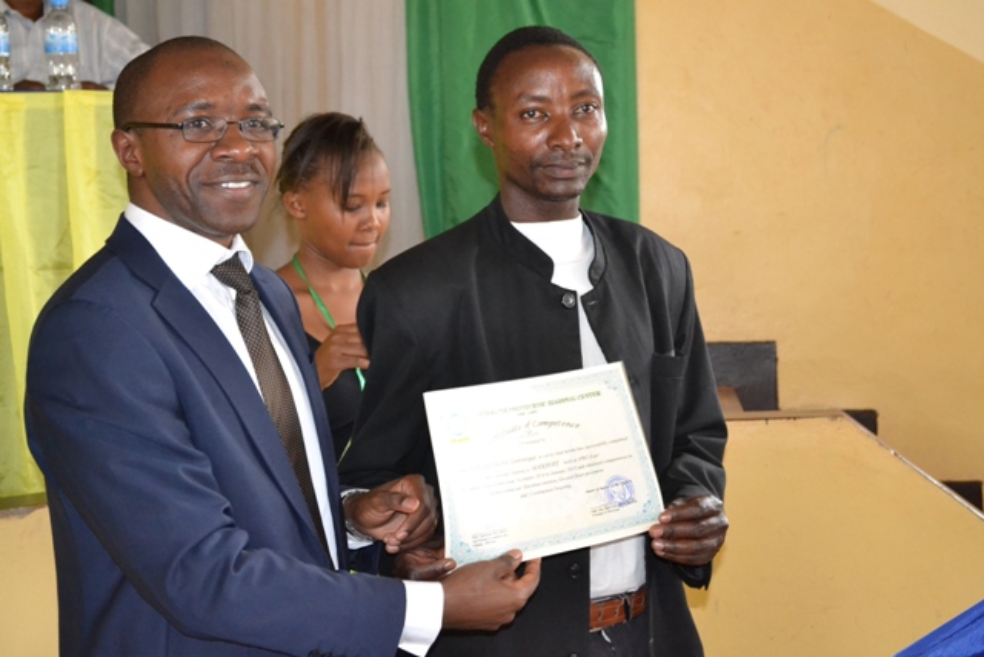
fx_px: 1804
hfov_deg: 30.5
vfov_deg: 20.6
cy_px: 328
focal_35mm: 66
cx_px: 492
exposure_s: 1/60
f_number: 5.3
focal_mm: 44
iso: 3200
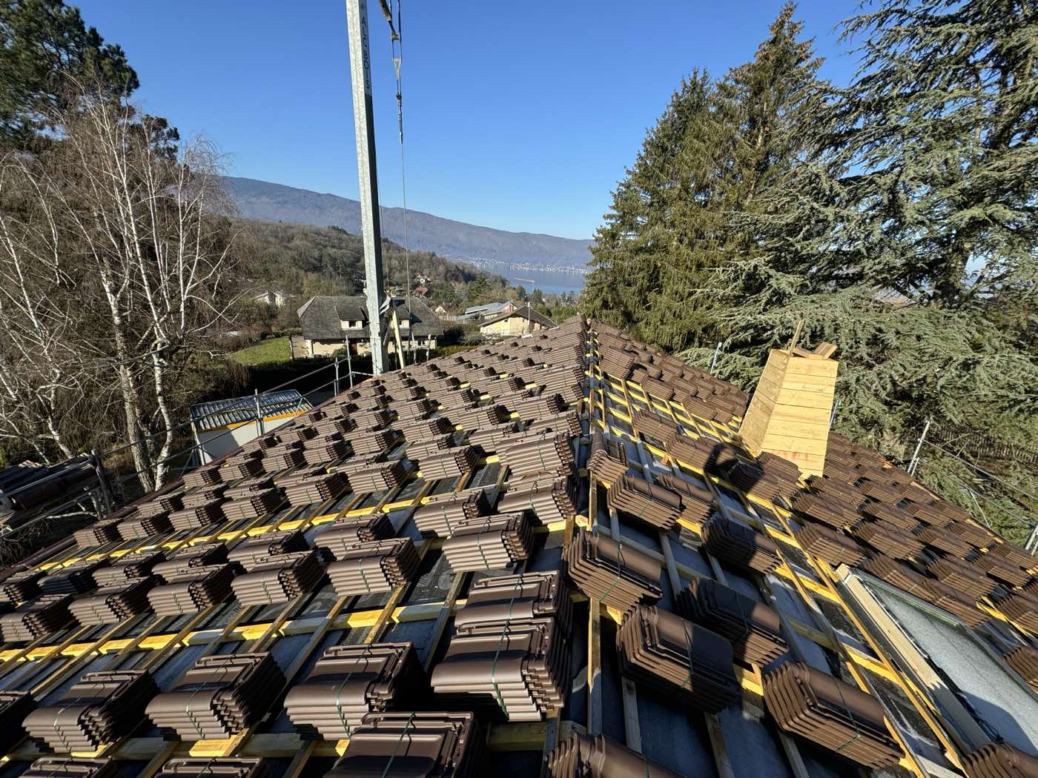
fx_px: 420
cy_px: 389
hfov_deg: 102.1
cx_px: 519
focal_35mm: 14
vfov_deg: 85.7
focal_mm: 2.22
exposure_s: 1/1034
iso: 50
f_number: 2.2
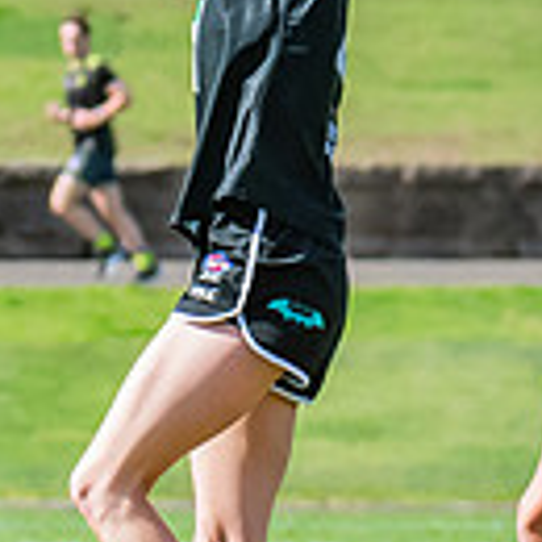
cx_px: 813
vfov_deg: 1.3
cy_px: 196
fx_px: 24499
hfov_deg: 1.3
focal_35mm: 1383
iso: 800
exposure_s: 1/1600
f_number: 8
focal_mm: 195
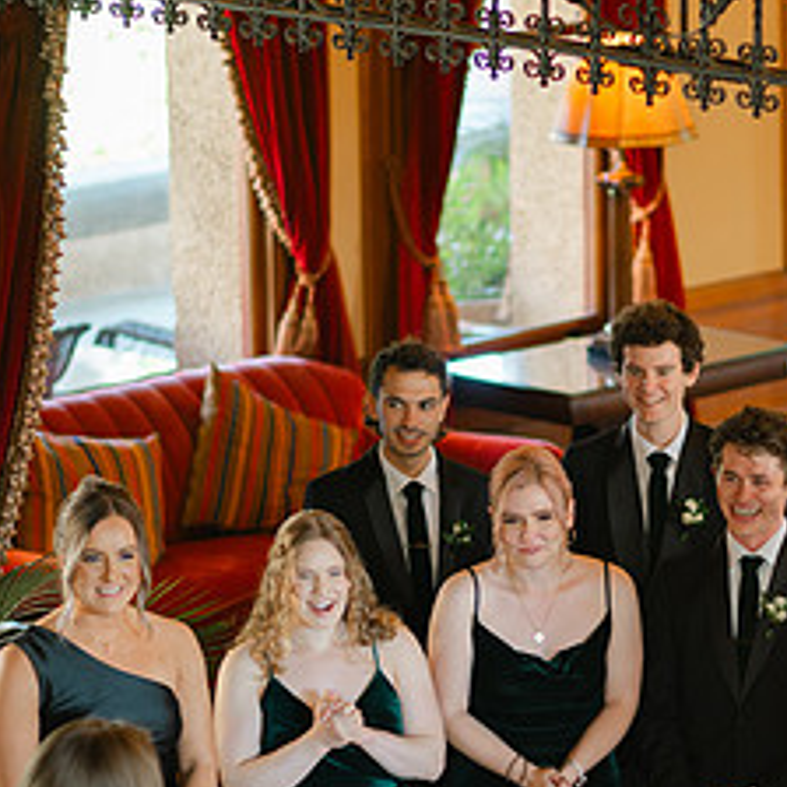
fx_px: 5067
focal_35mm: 197
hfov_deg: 8.9
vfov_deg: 8.9
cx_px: 513
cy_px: 547
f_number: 1.8
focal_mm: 85
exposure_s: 1/80
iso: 250
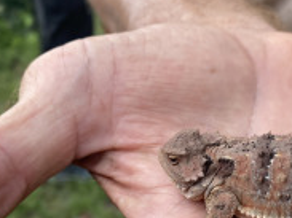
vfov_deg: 26.7
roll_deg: +3.8
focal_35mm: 52
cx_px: 153
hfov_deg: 36.8
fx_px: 438
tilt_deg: -43.5
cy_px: 208
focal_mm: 4.25
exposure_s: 1/805
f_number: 1.8
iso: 32
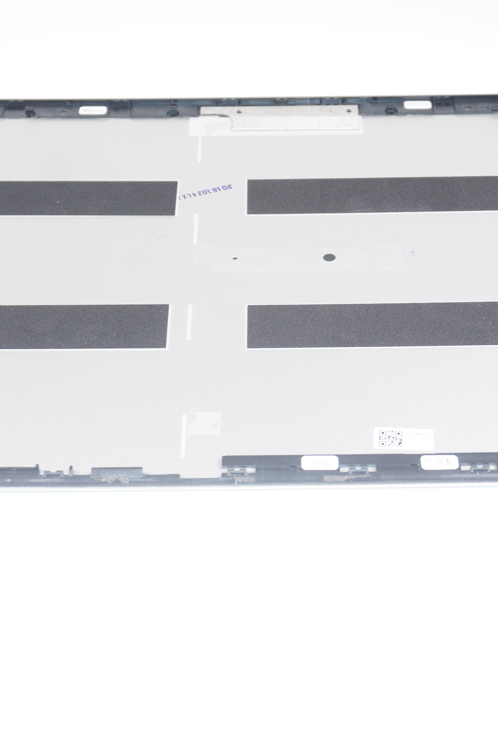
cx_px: 286
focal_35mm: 62
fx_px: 1281
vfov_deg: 32.5
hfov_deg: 22.0
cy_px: 369
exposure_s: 1/160
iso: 640
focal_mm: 27
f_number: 5.6
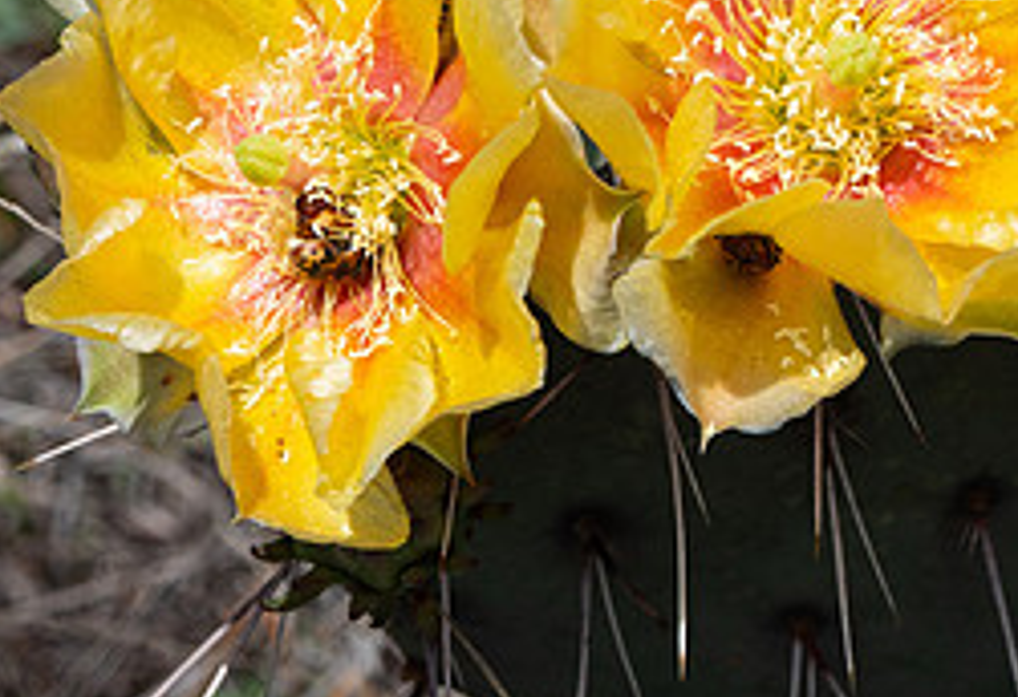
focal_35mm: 457
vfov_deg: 3.1
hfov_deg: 4.5
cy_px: 199
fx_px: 13034
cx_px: 863
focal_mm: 92
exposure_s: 1/1000
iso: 200
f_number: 8
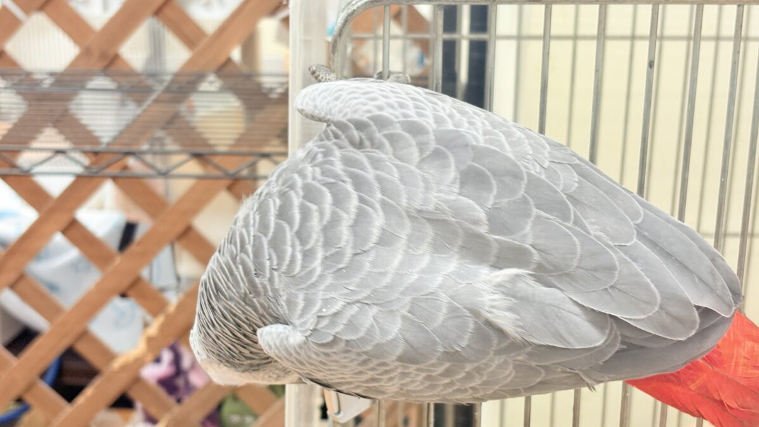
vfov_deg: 21.0
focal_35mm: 57
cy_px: 281
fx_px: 1147
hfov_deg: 36.6
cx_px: 381
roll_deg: +0.1
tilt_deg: -18.3
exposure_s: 1/61
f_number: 1.6
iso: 64
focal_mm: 5.96
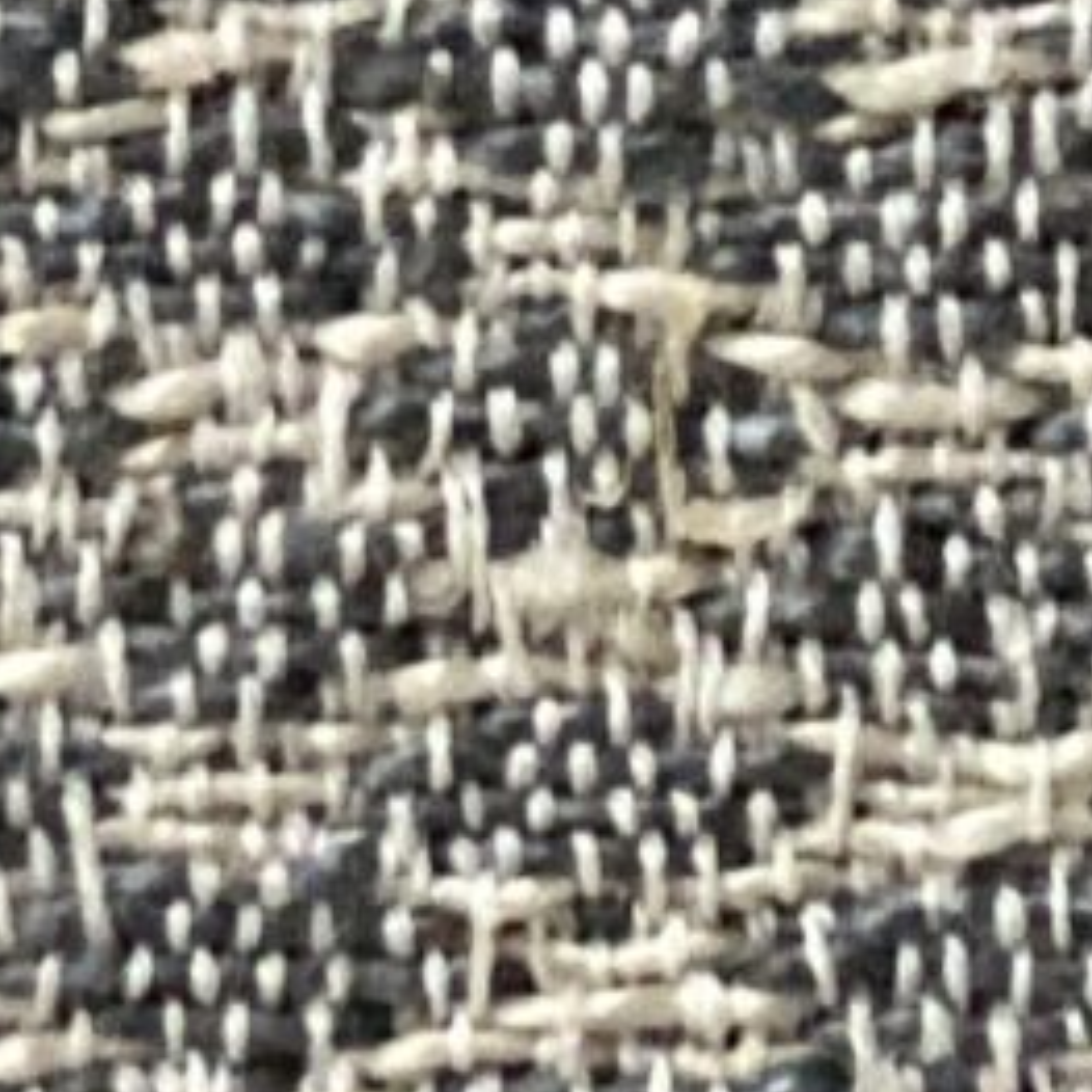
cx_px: -743
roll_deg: -3.0
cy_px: -3679
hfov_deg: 3.9
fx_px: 15989
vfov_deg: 3.7
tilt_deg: -27.6
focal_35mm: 448
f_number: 2
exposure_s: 1/122
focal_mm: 6
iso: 200
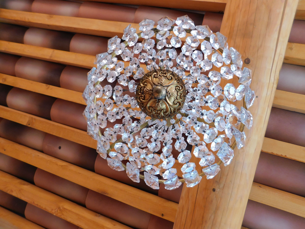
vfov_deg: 58.9
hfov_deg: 73.9
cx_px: 152
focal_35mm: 23
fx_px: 203
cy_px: 114
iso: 125
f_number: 3
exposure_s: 1/50
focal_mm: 4
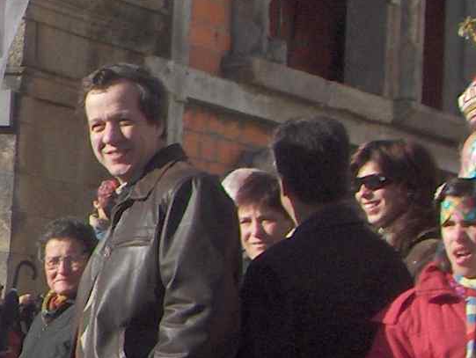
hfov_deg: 9.6
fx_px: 2574
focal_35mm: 187
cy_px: 149
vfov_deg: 8.0
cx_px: -578
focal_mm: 8
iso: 100
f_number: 4.8
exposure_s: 1/617
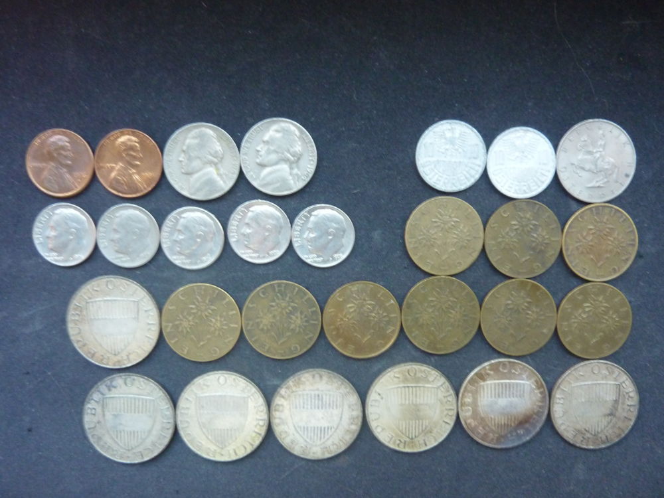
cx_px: 332
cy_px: 249
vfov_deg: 54.9
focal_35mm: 25
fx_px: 480
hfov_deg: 69.4
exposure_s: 1/30
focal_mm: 4.1
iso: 400
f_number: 3.3
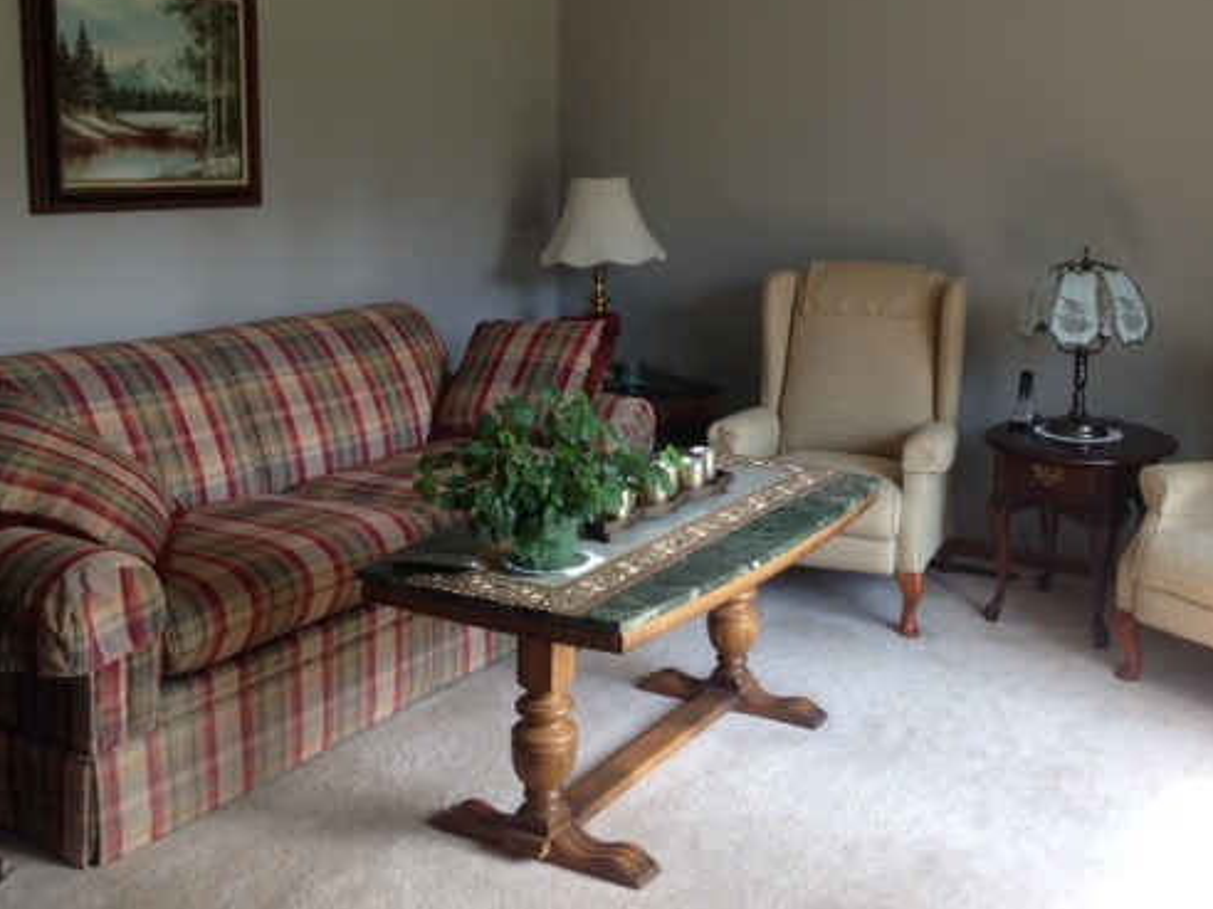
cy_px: 336
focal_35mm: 43
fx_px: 1506
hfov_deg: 43.7
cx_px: 709
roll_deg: -0.2
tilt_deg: -8.9
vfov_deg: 33.4
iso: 50
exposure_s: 1/40
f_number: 2.4
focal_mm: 4.12
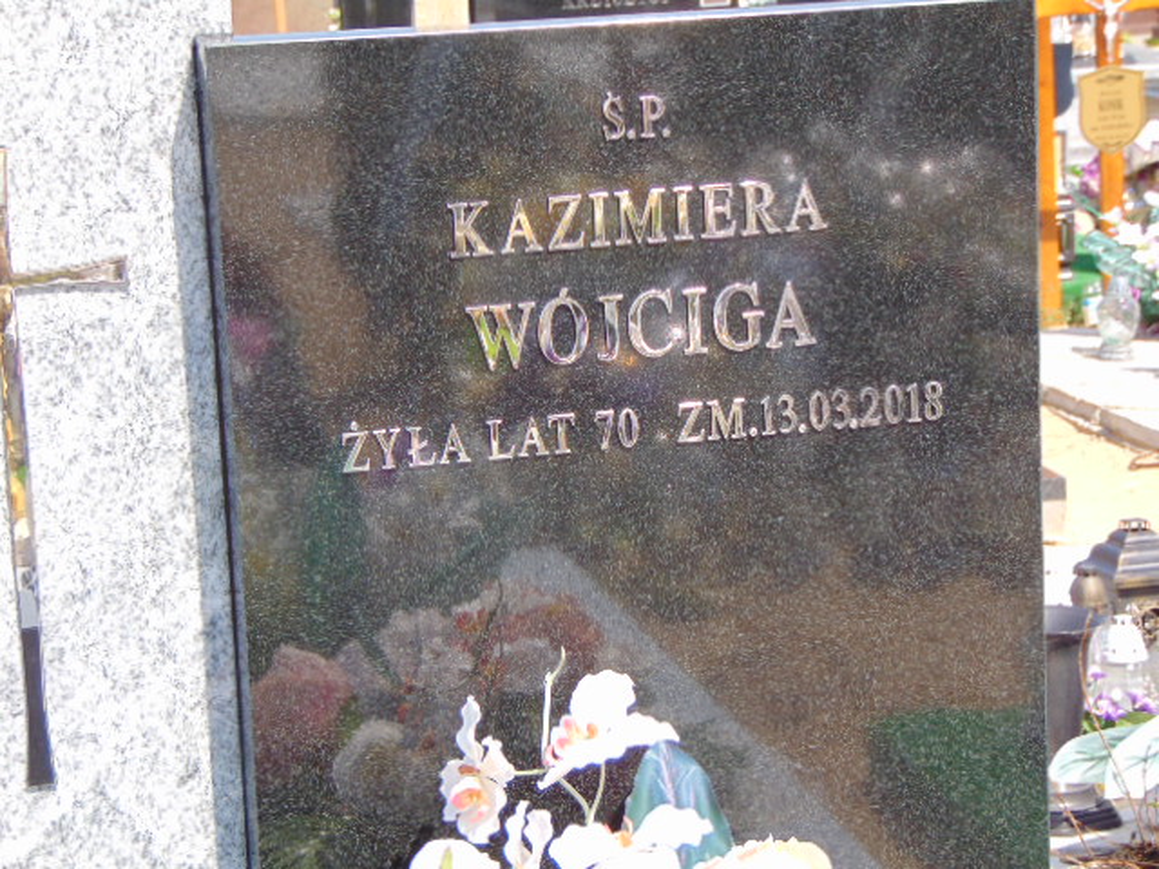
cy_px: 434
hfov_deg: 18.2
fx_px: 3616
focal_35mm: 108
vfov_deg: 13.7
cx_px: 580
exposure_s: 1/400
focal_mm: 19.4
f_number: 10.1
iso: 80
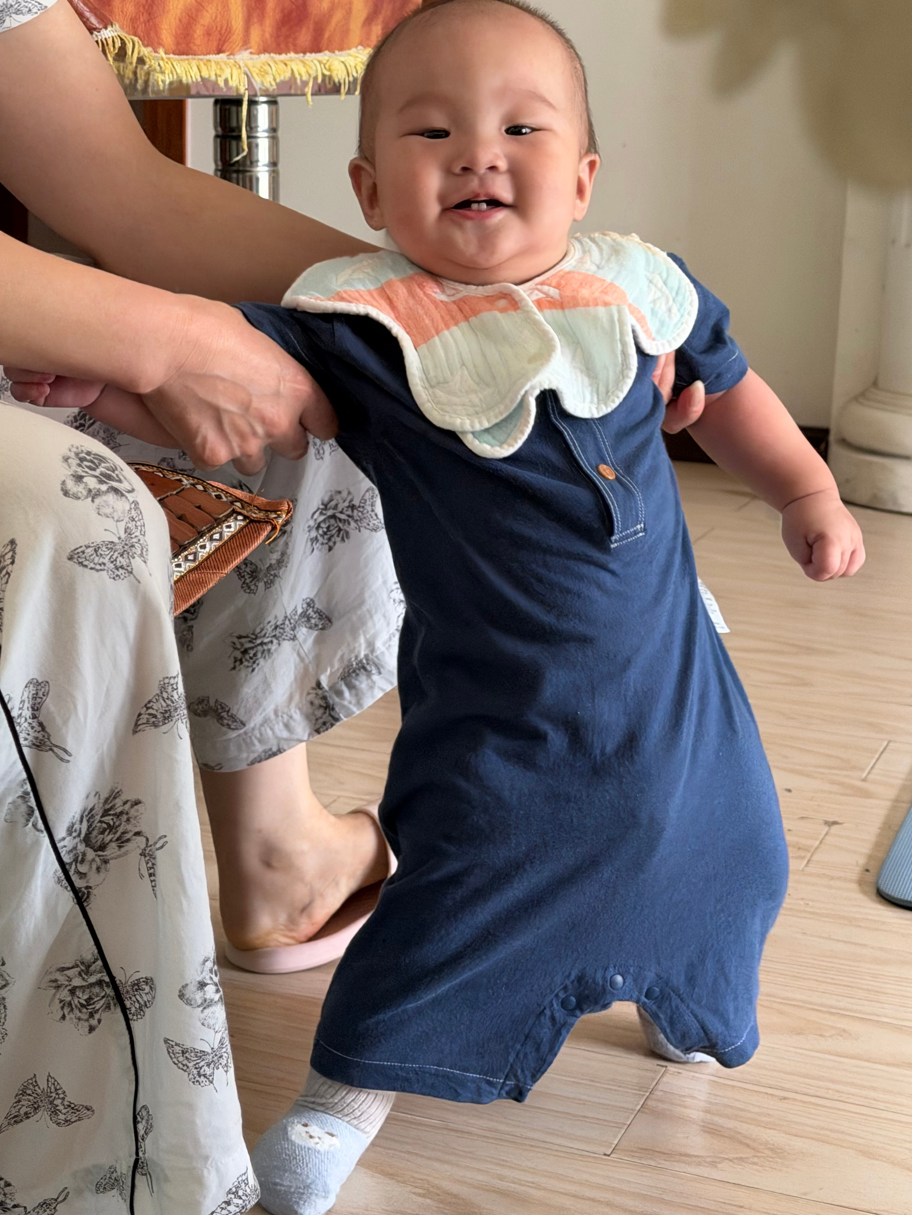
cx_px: 469
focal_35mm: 63
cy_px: 501
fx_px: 2213
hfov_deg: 23.3
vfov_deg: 30.7
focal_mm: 6.76
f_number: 1.78
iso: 250
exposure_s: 1/60
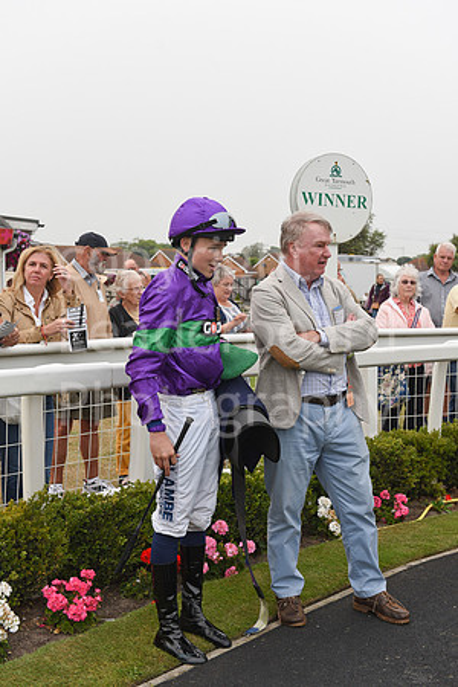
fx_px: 916
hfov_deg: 28.1
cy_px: 344
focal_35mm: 48
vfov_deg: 41.1
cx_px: 229
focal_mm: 48
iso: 400
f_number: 5.6
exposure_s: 1/250
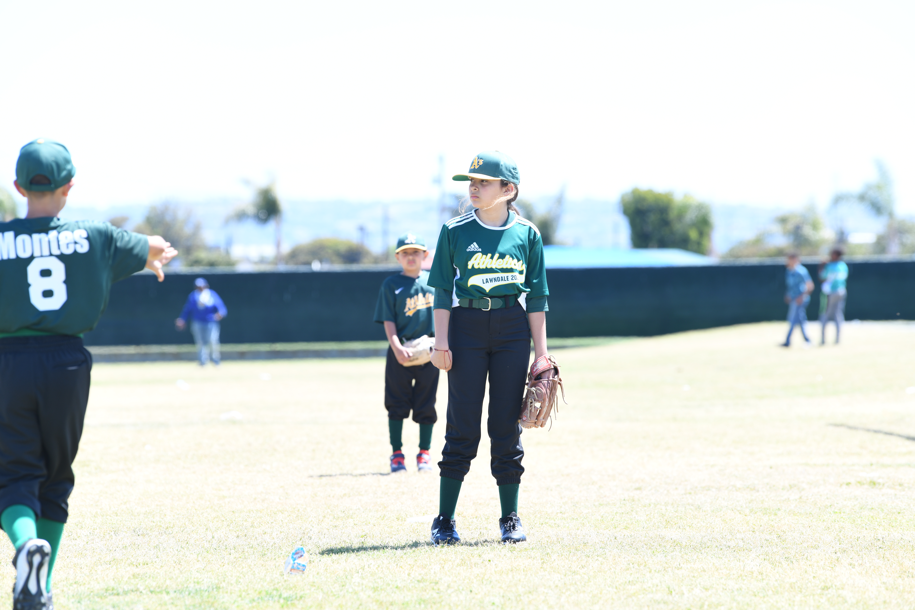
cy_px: 305
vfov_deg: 6.9
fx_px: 5083
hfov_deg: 10.3
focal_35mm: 200
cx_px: 458
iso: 160
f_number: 5
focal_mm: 200
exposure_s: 1/250
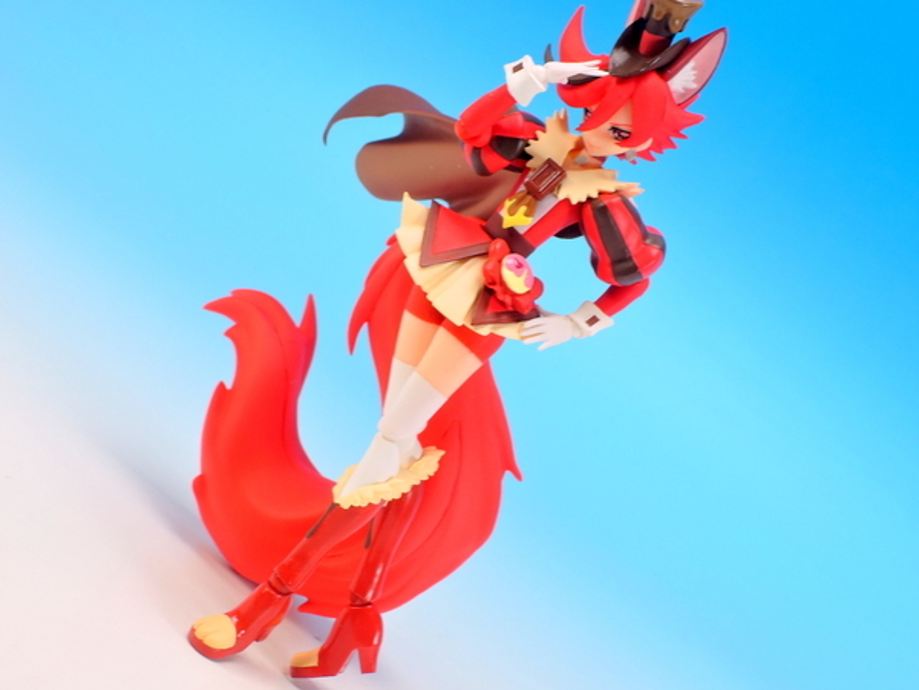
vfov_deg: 17.4
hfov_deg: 23.0
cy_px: 345
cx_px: 460
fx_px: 2257
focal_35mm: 85
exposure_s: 1/1.3
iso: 80
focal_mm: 18.2
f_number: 6.3
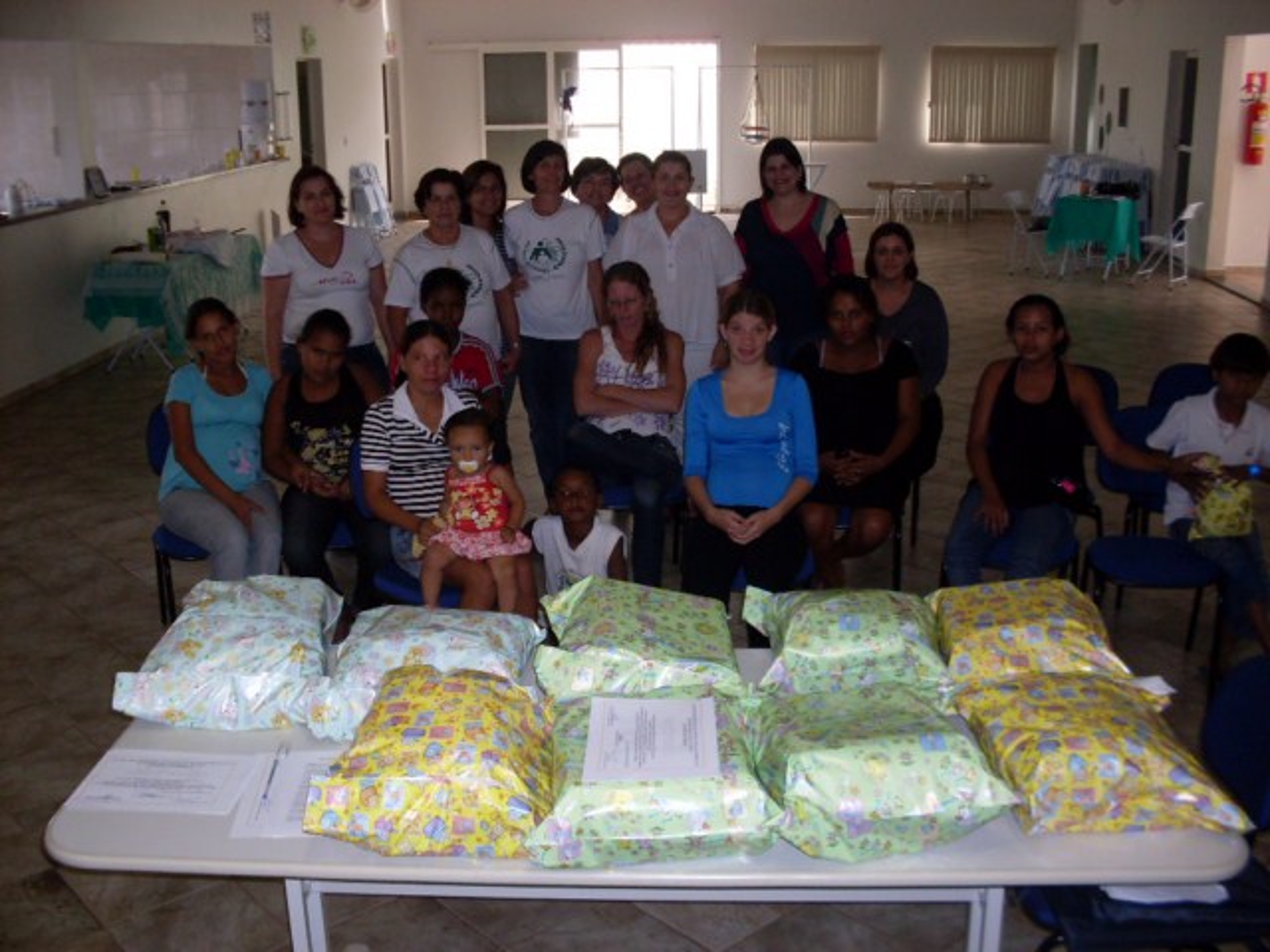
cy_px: 476
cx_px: 635
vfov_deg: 37.7
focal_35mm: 38
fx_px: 1394
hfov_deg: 49.0
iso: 100
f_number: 2.8
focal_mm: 6.3
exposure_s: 1/45
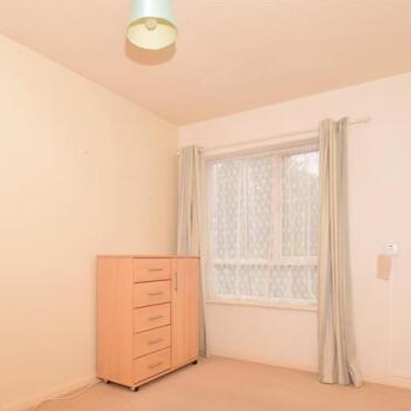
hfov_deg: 64.2
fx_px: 322
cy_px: 255
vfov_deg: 64.2
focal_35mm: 24
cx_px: 158
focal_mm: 10
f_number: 7.1
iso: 200
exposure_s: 1/200
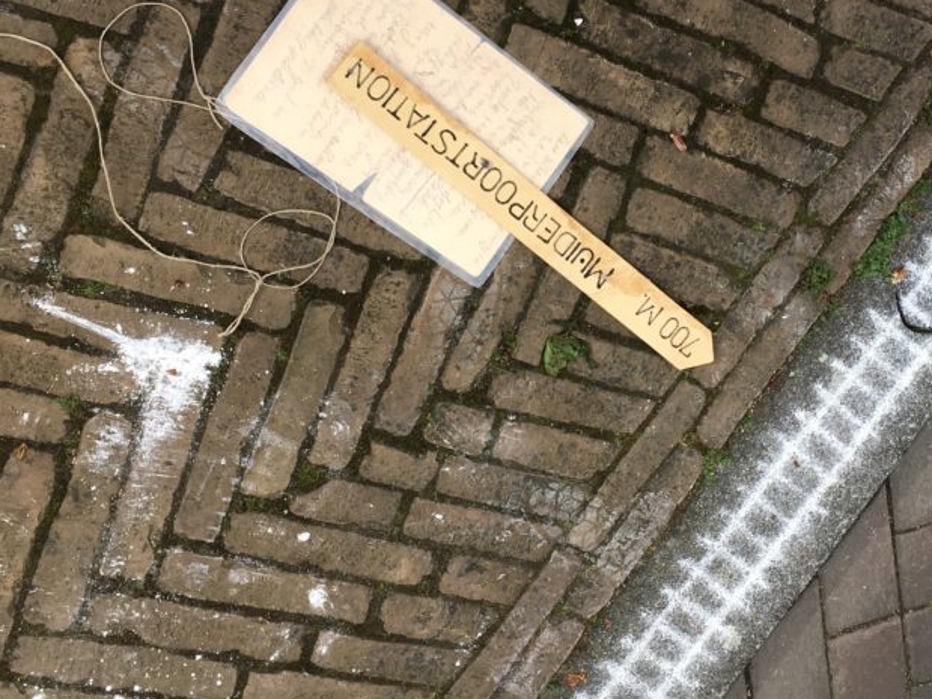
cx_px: 599
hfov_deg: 39.3
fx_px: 1292
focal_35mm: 48
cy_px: 249
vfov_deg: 30.1
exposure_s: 1/999
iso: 25
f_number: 2.2
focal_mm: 4.15
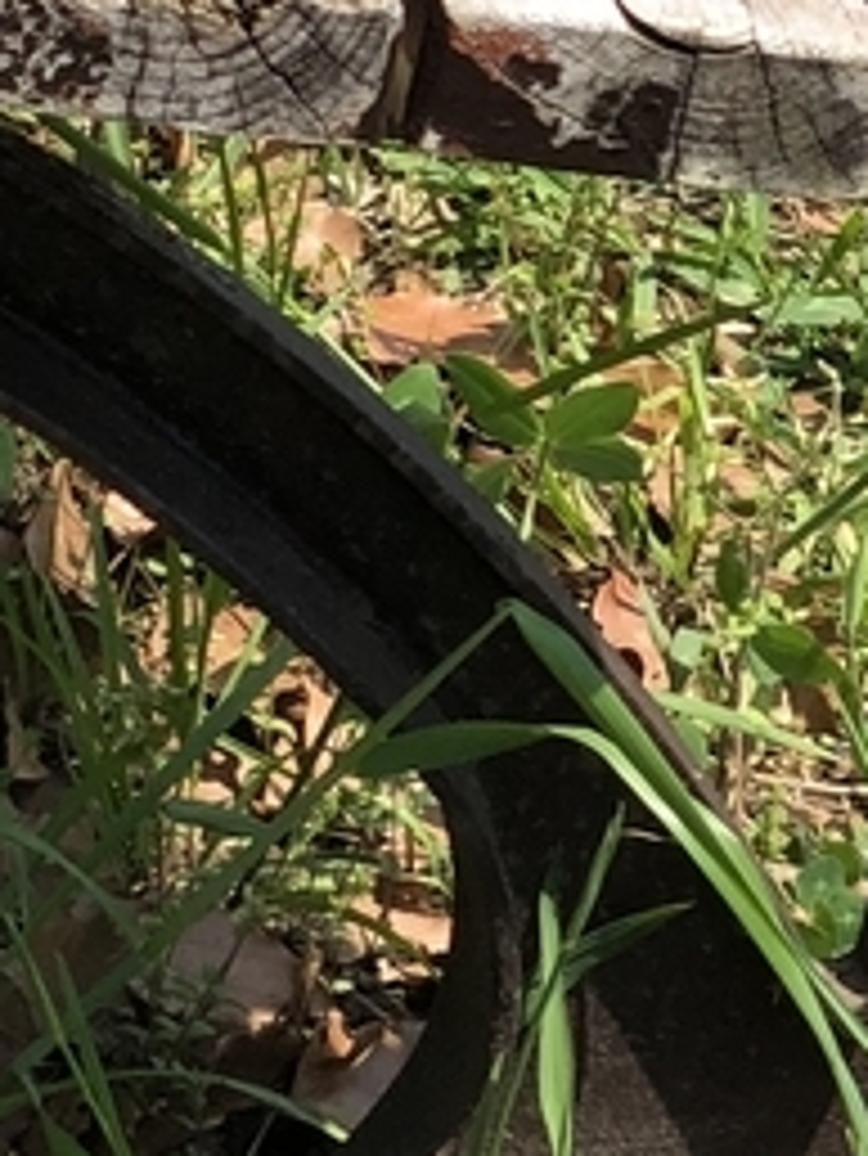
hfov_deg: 6.0
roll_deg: +0.0
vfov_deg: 8.0
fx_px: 8118
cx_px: -895
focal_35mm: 243
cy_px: -585
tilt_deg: -17.9
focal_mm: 6
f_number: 2.4
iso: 16
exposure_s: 1/810
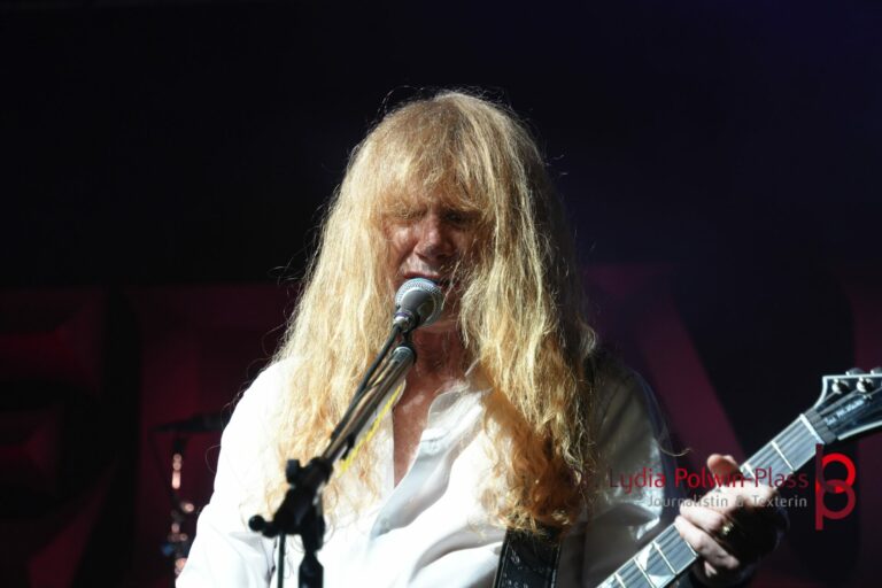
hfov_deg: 15.5
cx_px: 441
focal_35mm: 132
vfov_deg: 10.4
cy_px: 294
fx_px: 3234
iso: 1000
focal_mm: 88
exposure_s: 1/160
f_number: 5.6
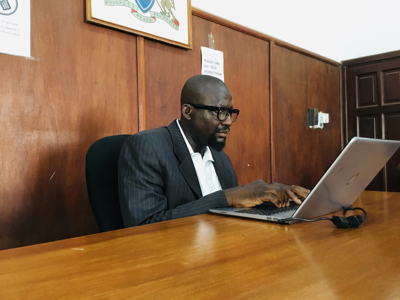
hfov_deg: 58.4
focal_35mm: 31
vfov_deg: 45.4
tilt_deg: +2.5
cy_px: 150
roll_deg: +0.7
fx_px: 358
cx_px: 200
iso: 200
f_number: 2.4
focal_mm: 3.3
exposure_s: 1/25
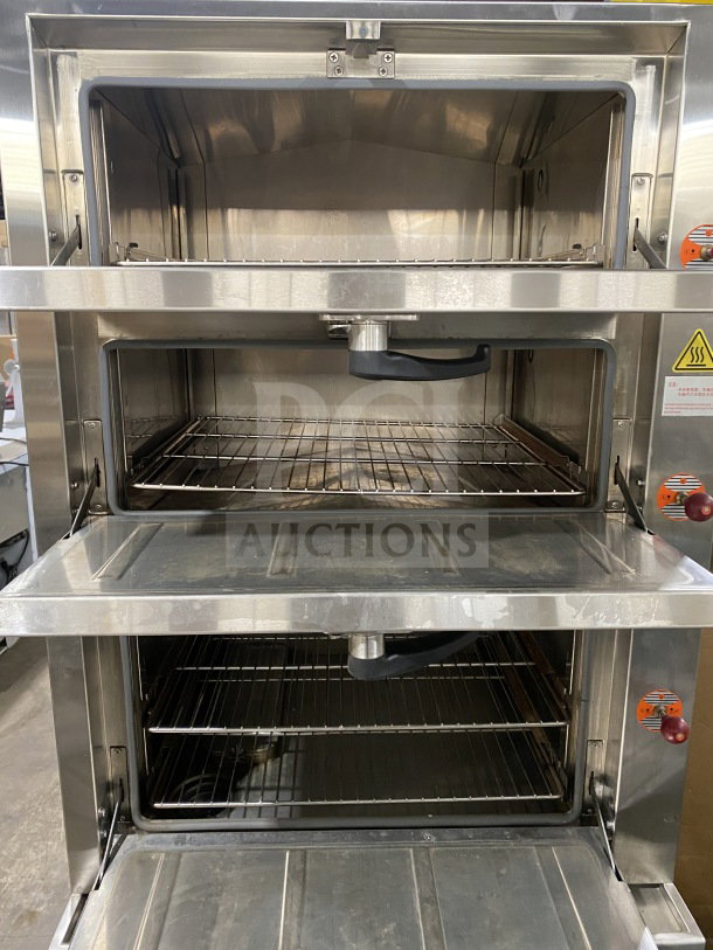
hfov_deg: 53.1
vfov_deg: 67.3
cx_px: 356
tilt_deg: -12.5
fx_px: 714
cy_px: 475
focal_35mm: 26
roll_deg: -1.4
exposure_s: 1/56
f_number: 1.8
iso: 500
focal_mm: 4.25
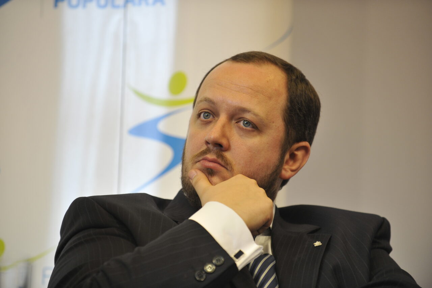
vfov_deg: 6.9
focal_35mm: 200
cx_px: 216
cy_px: 144
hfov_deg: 10.3
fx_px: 2399
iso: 1250
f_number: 3.2
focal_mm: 200
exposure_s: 1/250
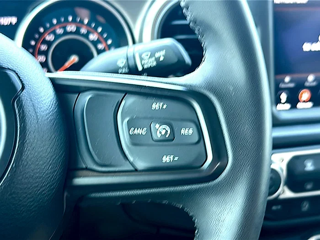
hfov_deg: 46.8
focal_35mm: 40
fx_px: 370
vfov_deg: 36.0
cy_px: 120
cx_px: 160
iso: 64
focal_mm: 6.86
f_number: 1.78
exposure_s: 1/45
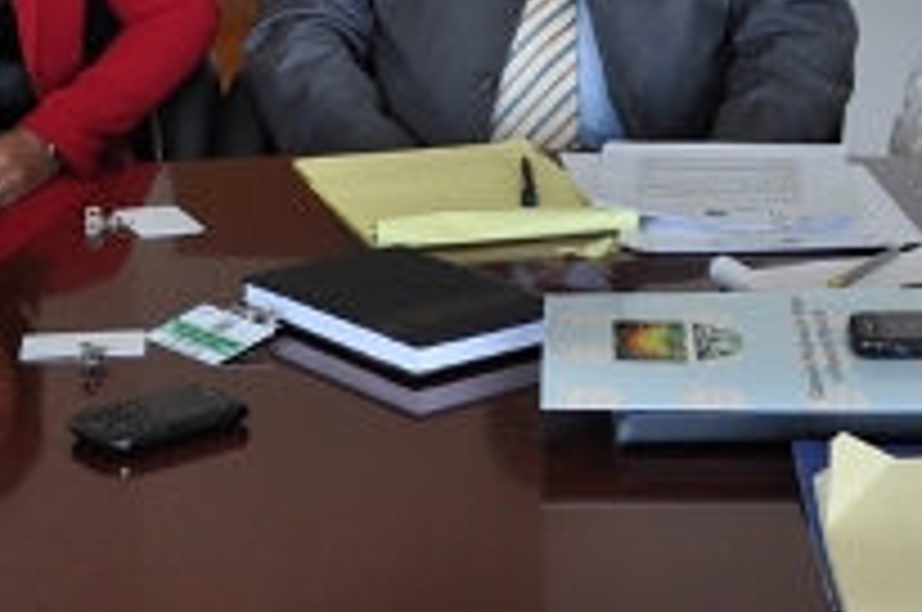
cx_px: 504
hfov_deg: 19.0
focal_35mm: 108
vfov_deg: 12.4
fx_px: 2750
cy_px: -88
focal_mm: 23
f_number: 5
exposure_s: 1/100
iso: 400
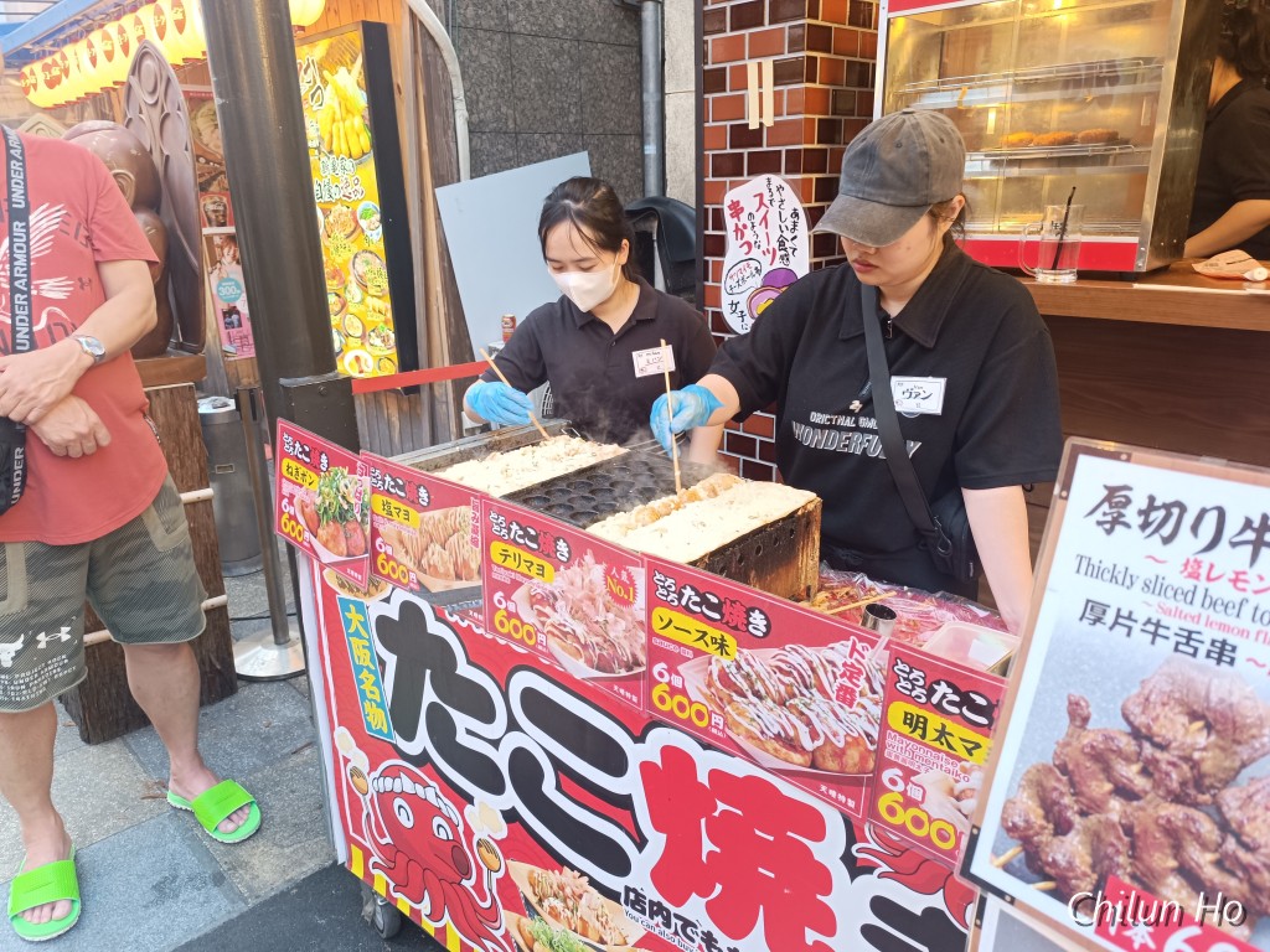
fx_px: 881
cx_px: 635
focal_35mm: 24
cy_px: 476
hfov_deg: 71.6
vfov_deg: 56.8
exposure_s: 1/100
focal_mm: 6.14
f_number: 1.65
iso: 387
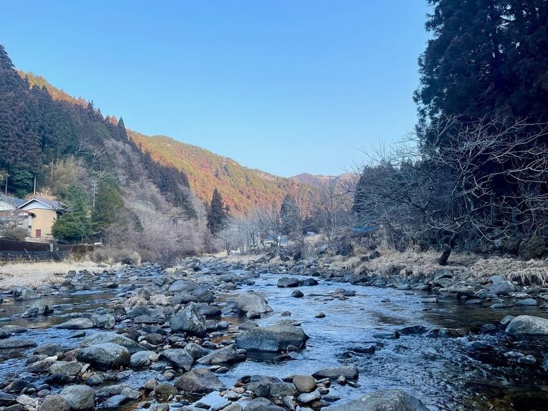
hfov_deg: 67.3
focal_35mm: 26
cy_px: 206
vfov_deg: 53.1
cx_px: 274
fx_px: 412
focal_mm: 4.2
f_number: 1.6
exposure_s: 1/855
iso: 32
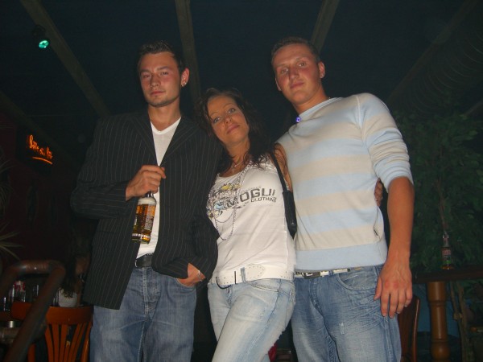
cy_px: 181
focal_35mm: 38
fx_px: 530
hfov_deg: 49.0
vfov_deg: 37.7
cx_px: 242
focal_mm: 7.9
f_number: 2.8
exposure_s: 1/60
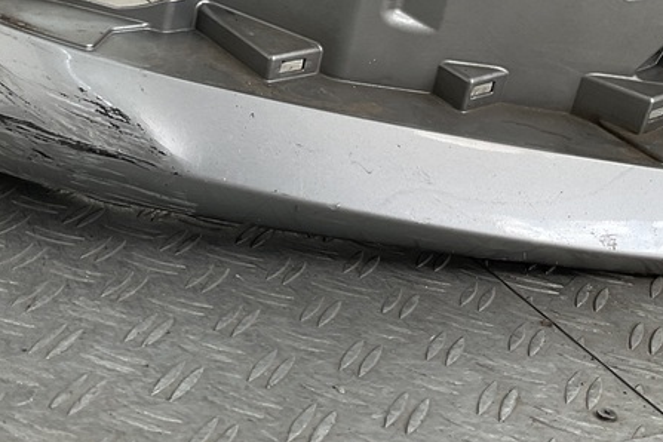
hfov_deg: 29.4
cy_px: 3
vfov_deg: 19.5
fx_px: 1252
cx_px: 220
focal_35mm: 68
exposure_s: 1/120
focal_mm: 3
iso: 20
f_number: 1.8
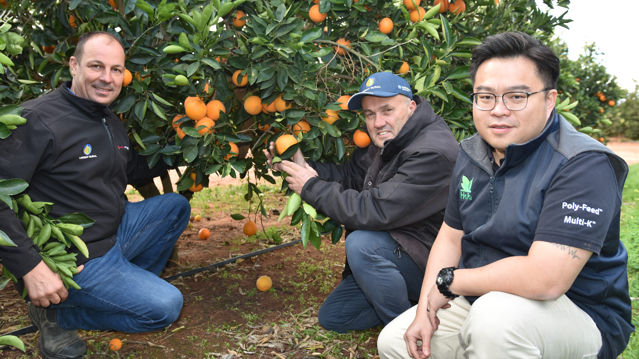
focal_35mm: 32
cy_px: 146
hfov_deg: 61.0
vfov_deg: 36.6
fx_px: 542
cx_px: 315
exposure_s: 1/60
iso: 100
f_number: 2.8
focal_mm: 20
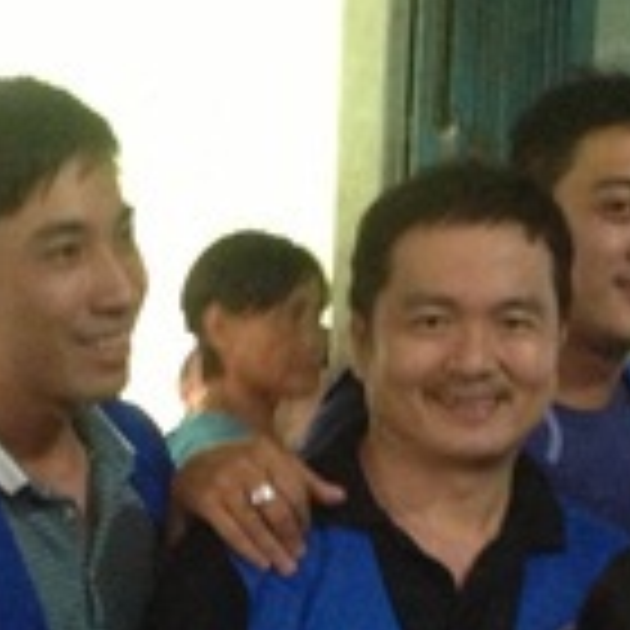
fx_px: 2739
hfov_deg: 13.1
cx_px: 320
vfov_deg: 13.0
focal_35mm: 133
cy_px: 572
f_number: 2.4
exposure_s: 1/20
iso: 400
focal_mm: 4.28
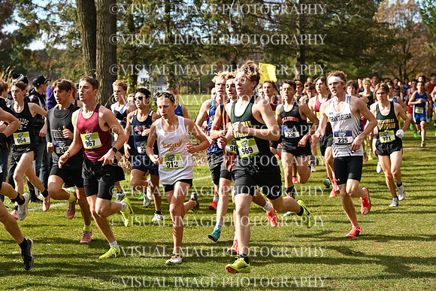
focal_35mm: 98
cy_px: 146
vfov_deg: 14.0
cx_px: 218
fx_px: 1187
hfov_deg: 20.8
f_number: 5.6
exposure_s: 1/400
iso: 125
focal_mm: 98
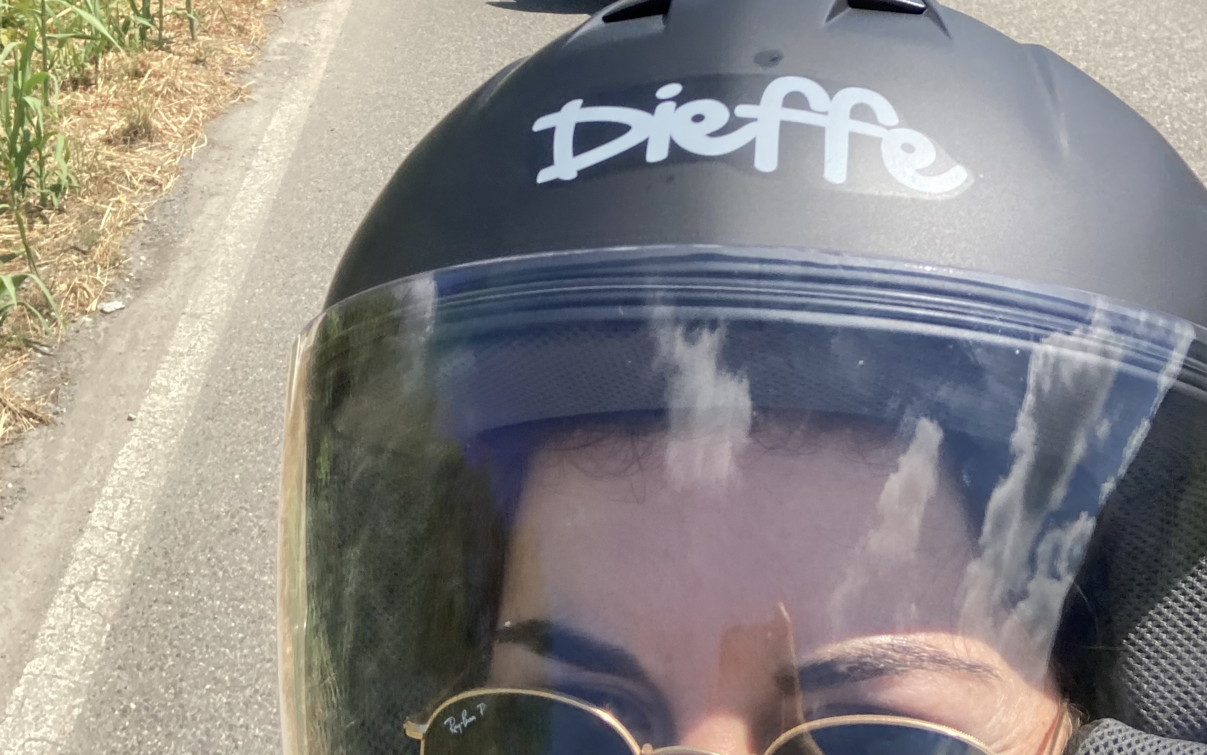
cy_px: 237
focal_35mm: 46
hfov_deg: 43.5
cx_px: 603
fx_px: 1513
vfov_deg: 27.8
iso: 20
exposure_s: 1/632
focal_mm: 2.87
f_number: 2.2
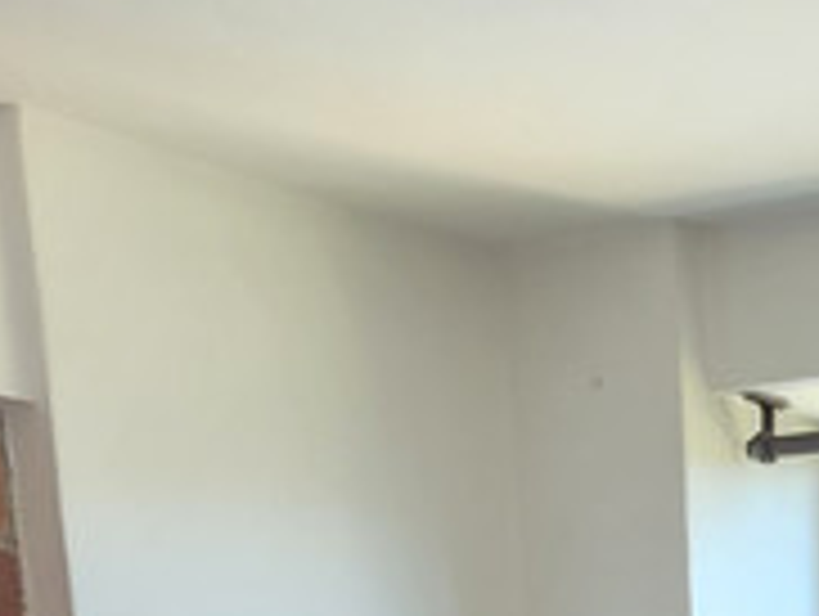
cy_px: 1425
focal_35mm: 77
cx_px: 1161
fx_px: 1824
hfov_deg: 21.9
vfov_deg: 14.1
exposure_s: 1/120
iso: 200
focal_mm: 2.2
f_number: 1.9
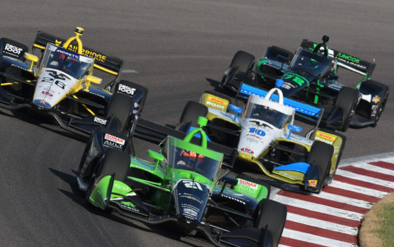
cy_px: 162
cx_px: 146
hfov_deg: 3.5
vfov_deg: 2.2
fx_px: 6465
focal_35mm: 602
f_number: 11
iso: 1000
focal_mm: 300
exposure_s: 1/2500
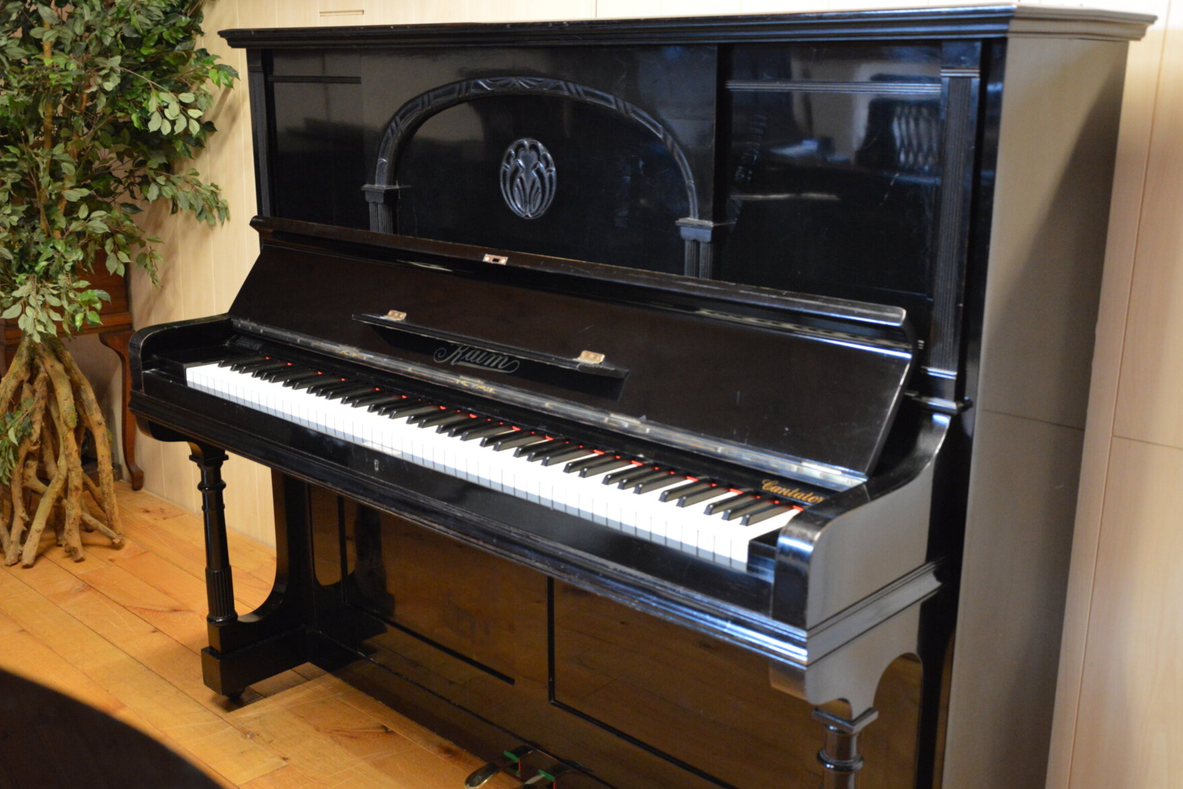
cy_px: 386
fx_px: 1216
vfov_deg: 35.9
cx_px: 602
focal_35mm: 37
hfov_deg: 51.9
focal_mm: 24
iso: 2200
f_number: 3.8
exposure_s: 1/15
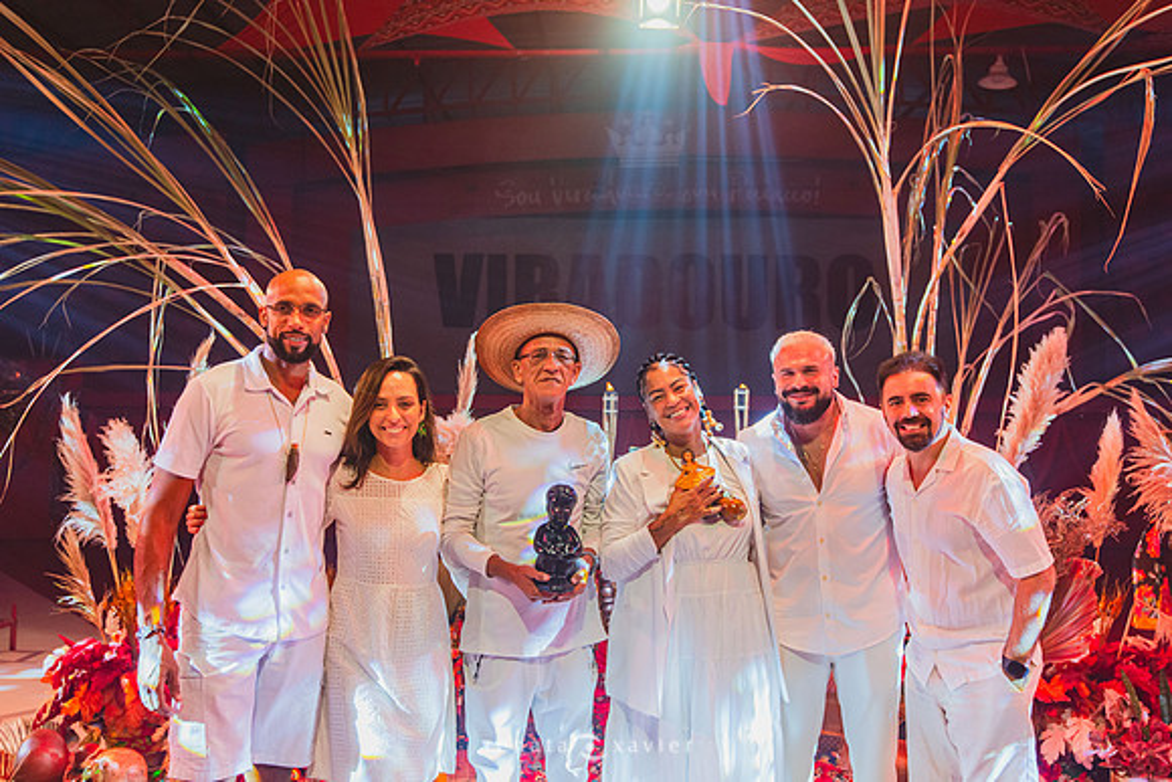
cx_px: 586
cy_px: 391
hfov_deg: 54.4
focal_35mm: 35
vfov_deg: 37.9
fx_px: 1140
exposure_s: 1/200
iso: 1600
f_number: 4
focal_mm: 35
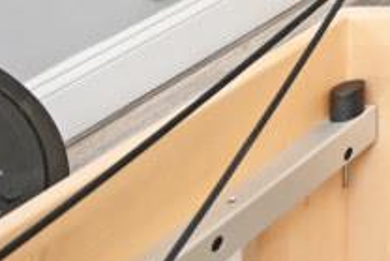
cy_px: -533
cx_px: 1206
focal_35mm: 101
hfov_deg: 11.1
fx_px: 1095
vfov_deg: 10.0
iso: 220
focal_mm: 14
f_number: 4
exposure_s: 1/60
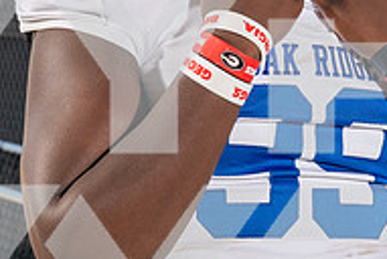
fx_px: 1960
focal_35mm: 182
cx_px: 229
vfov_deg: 7.6
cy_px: 48
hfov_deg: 11.3
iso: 160
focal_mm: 60
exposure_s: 1/250
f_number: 8
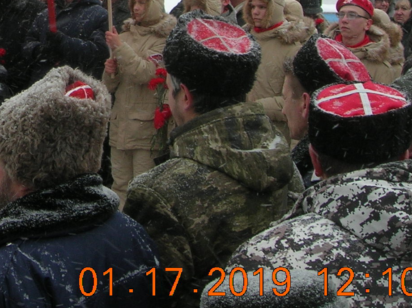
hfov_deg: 17.5
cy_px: -62
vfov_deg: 13.4
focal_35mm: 107
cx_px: -89
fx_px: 1273
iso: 64
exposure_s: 1/137
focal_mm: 7.8
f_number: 4.8
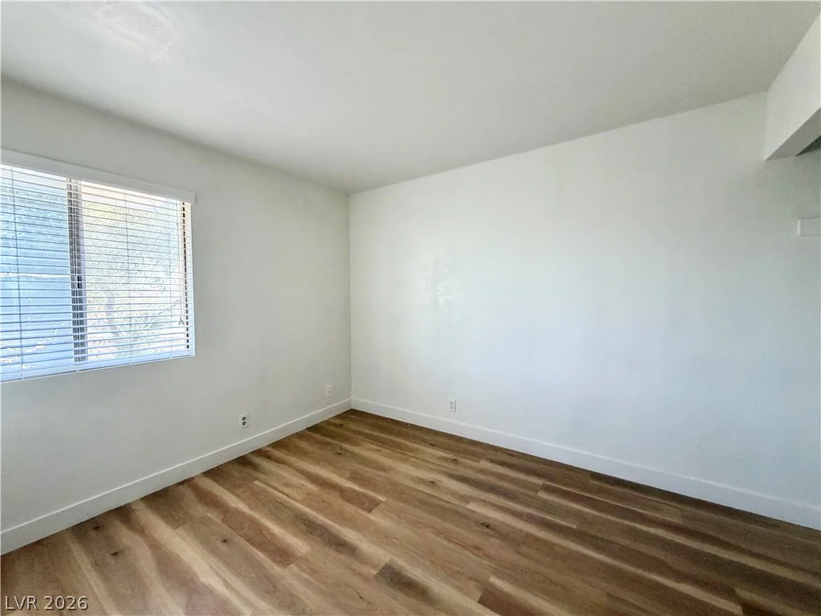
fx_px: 332
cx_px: 410
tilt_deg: -2.6
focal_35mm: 14
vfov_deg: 85.7
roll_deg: -0.2
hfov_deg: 102.1
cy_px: 308
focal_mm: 2.22
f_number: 2.2
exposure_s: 1/99
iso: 320
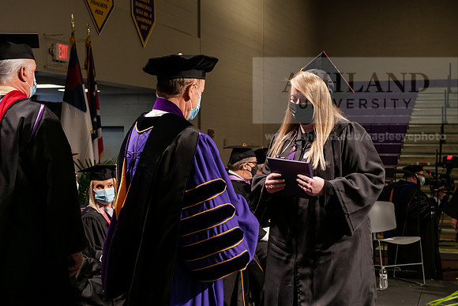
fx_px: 789
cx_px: 229
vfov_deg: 21.9
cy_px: 153
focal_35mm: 62
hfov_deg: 32.4
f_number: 6.3
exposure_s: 1/200
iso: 1600
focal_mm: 62
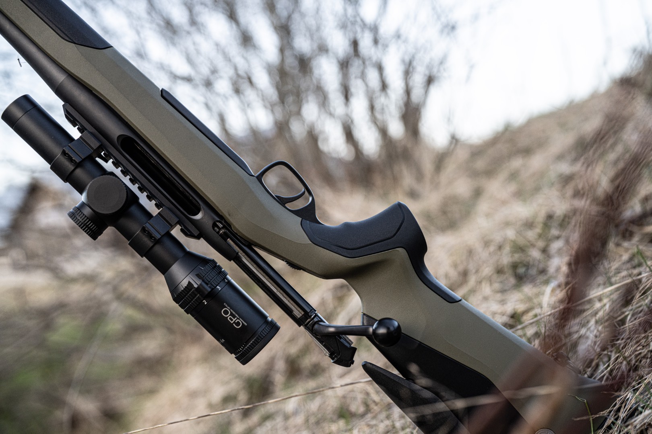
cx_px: 326
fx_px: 905
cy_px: 217
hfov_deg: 39.6
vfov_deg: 27.0
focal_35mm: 50
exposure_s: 1/160
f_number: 2.8
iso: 800
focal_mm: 50
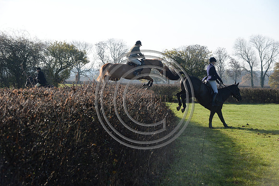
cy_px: 93
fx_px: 852
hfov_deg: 18.6
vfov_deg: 12.4
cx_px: 140
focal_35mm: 110
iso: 1000
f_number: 7.1
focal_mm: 110
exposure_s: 1/1250
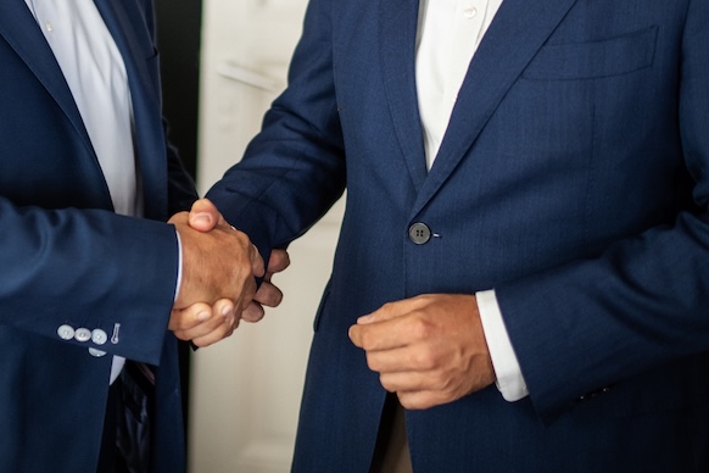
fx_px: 1516
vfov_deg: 17.3
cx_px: 189
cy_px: -3
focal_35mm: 77
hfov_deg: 26.0
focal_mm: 35
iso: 800
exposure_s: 1/60
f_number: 1.4
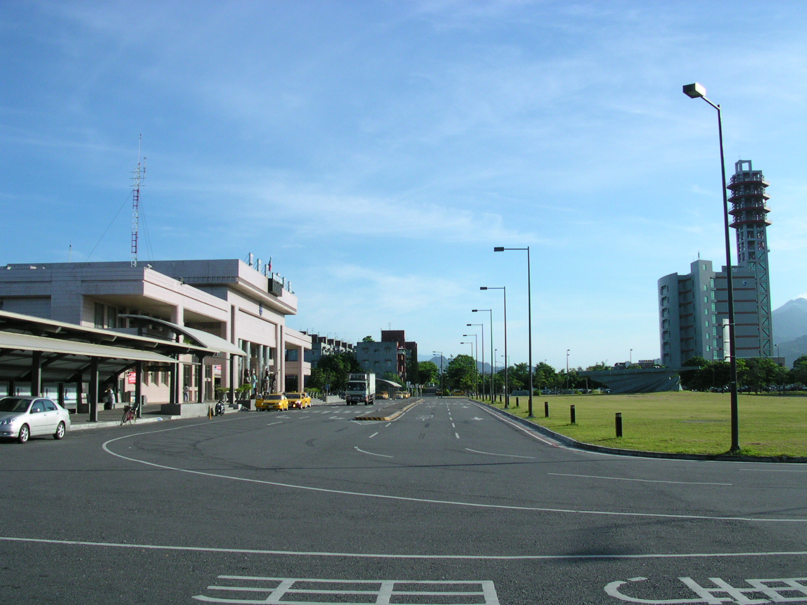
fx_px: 863
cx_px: 404
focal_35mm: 37
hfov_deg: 50.1
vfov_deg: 38.7
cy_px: 302
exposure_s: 1/403
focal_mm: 5.6
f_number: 4.5
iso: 100
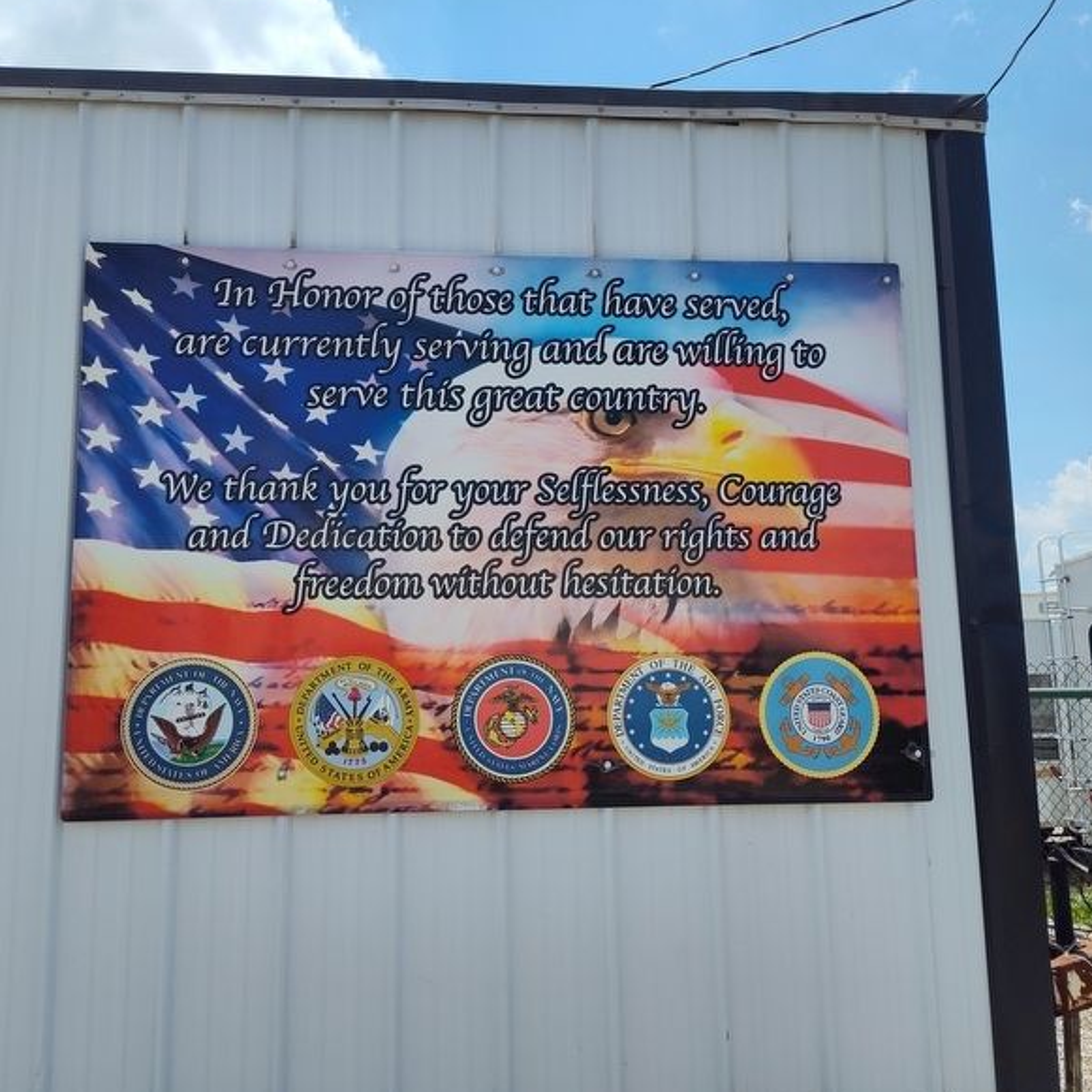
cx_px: 507
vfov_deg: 57.3
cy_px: 539
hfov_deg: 57.2
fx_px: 999
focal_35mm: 28
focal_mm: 5.56
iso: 100
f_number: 1.8
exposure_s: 1/2847
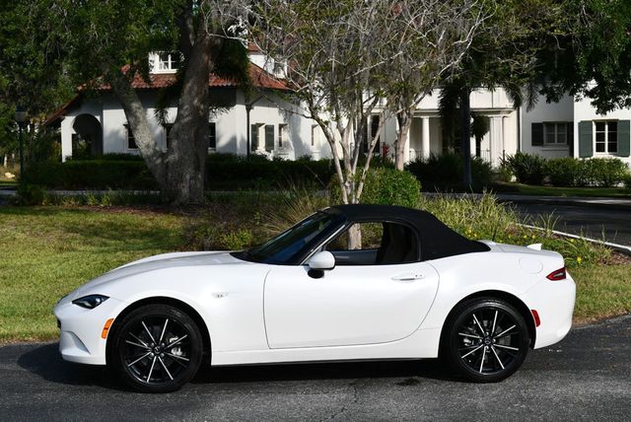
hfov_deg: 28.8
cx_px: 316
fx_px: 1228
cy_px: 211
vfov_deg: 19.5
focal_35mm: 70
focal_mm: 35
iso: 100
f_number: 9
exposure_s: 1/320
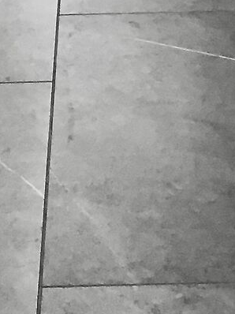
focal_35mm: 175
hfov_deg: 8.5
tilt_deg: -8.7
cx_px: 103
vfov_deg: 10.3
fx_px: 1586
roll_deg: -0.1
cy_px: -337
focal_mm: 4.15
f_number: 2.2
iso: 100
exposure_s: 1/33
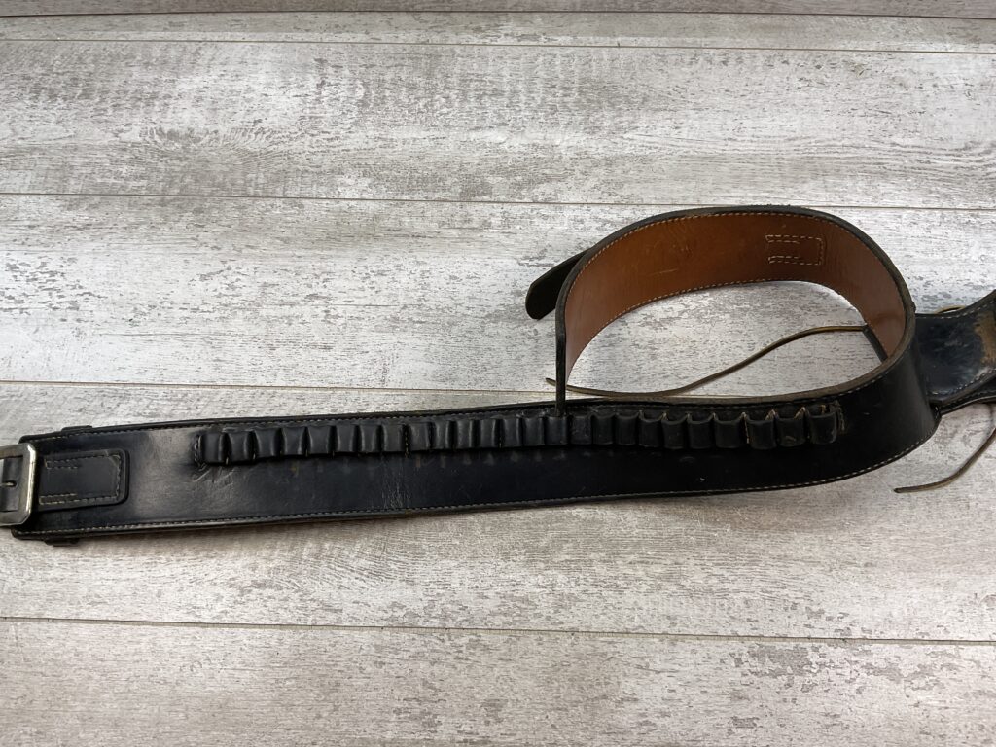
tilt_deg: -65.7
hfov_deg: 61.7
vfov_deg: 48.2
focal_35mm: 29
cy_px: 374
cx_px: 498
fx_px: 834
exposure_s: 1/217
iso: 16
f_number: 1.8
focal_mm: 3
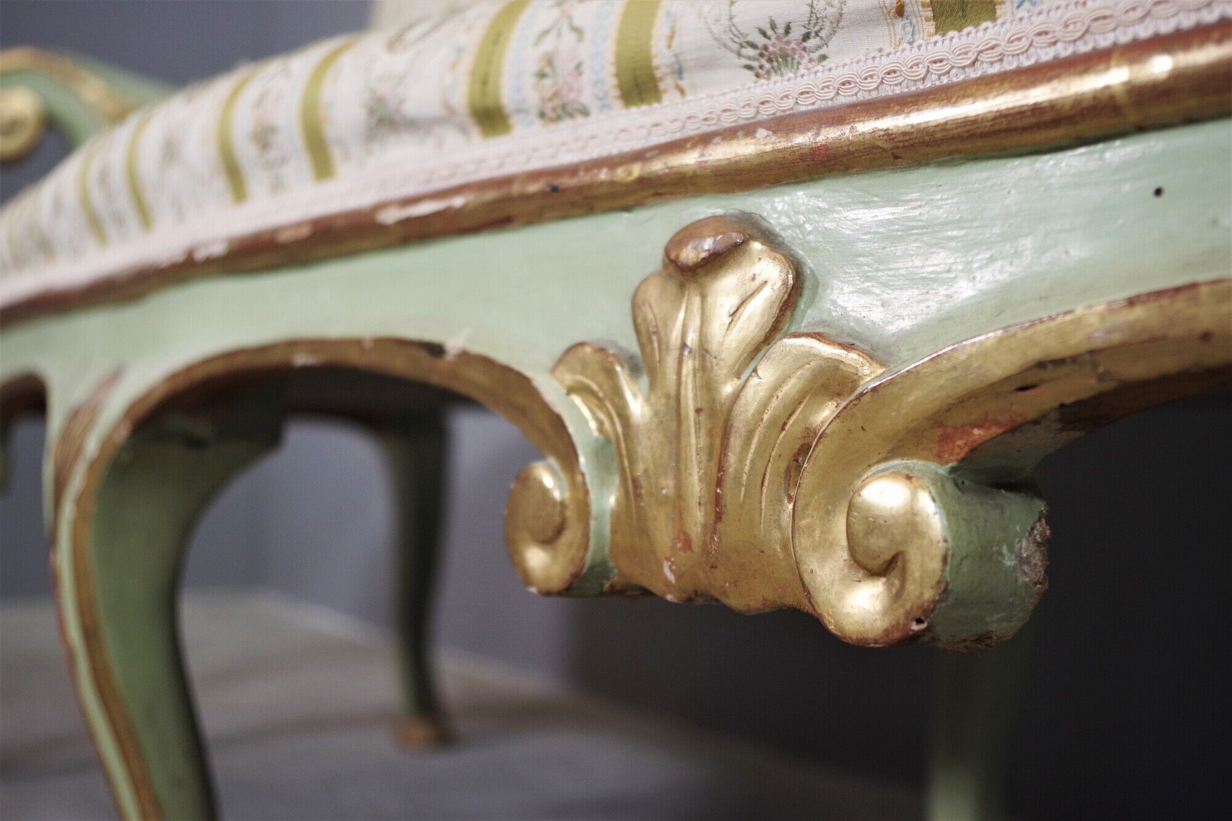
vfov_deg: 29.2
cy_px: 410
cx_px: 616
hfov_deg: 42.7
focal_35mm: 46
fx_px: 1574
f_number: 4
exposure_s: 1/60
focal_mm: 30.63
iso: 800
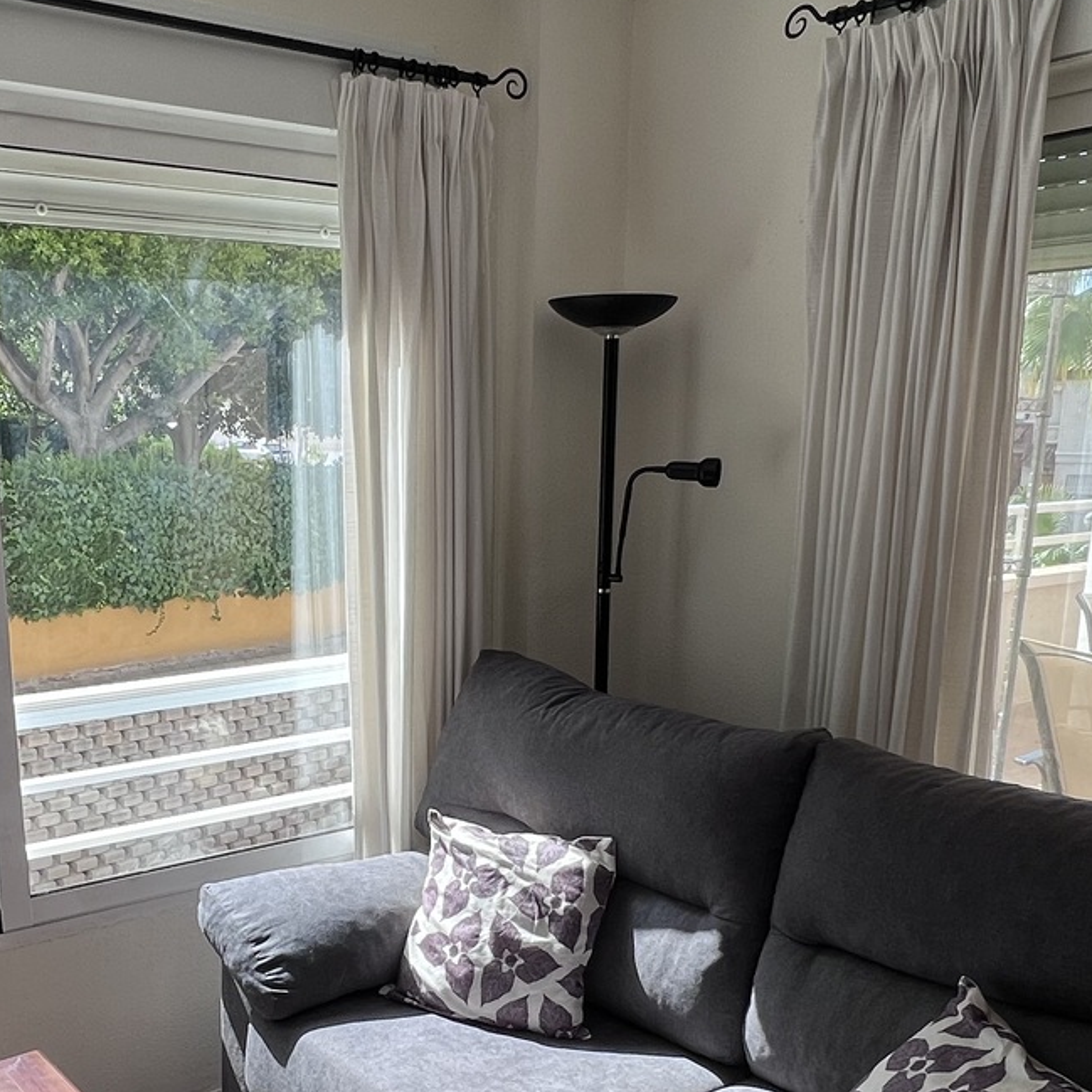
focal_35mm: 34
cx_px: 414
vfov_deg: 47.4
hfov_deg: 48.0
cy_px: 755
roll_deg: +0.4
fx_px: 1213
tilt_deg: -13.4
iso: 32
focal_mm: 1.57
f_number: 1.8
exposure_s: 1/392
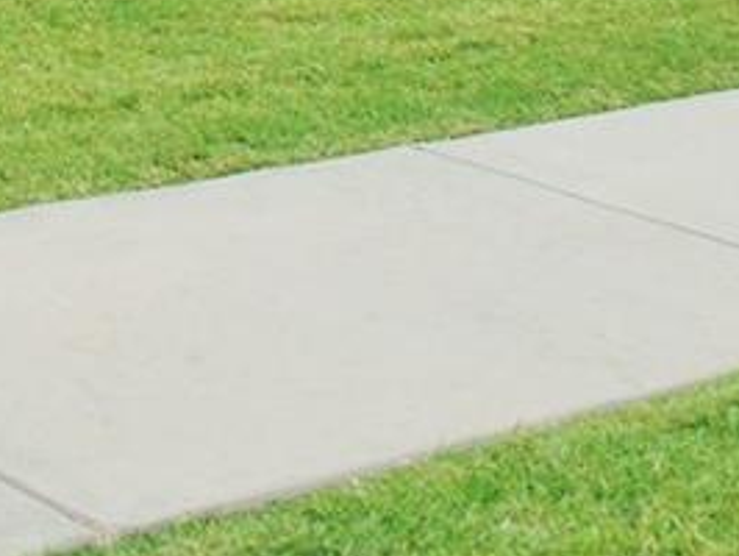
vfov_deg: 12.4
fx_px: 2372
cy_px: -384
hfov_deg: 17.1
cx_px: -106
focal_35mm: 111
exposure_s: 1/200
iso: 100
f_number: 7.1
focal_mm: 20
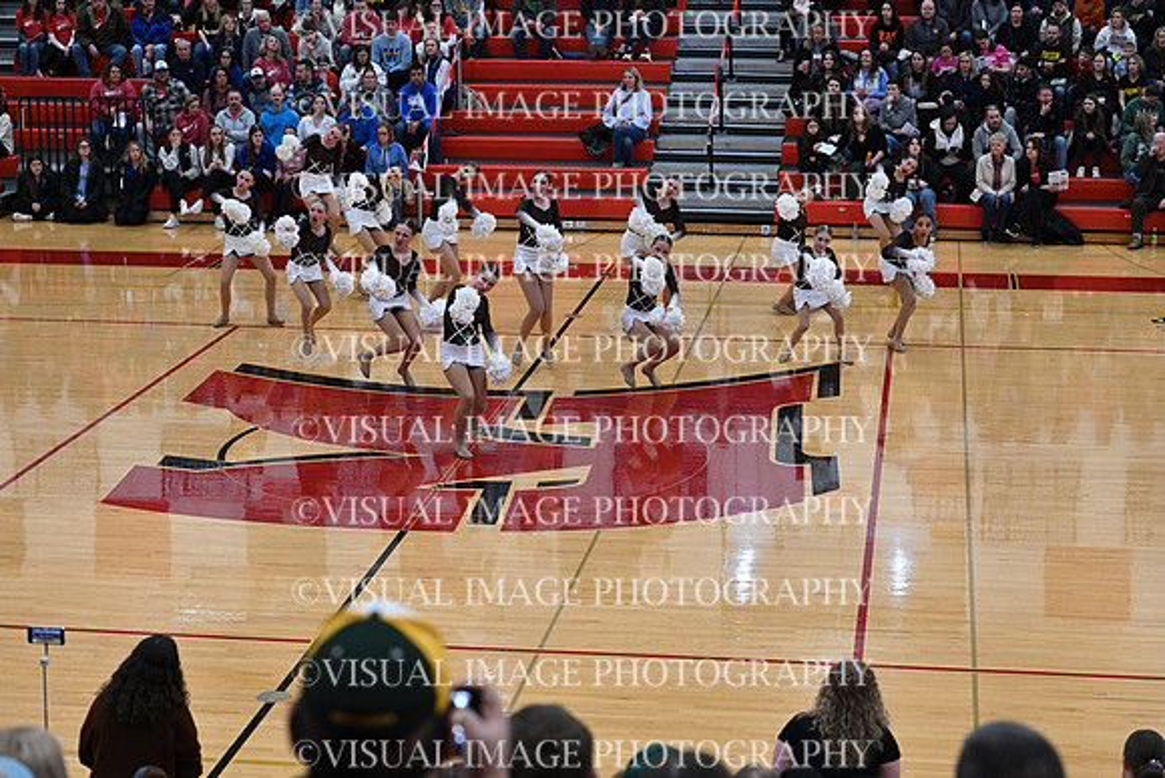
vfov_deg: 18.2
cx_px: 582
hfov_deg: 27.0
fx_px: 2428
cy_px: 389
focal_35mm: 75
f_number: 4
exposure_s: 1/400
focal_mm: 75
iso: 4000
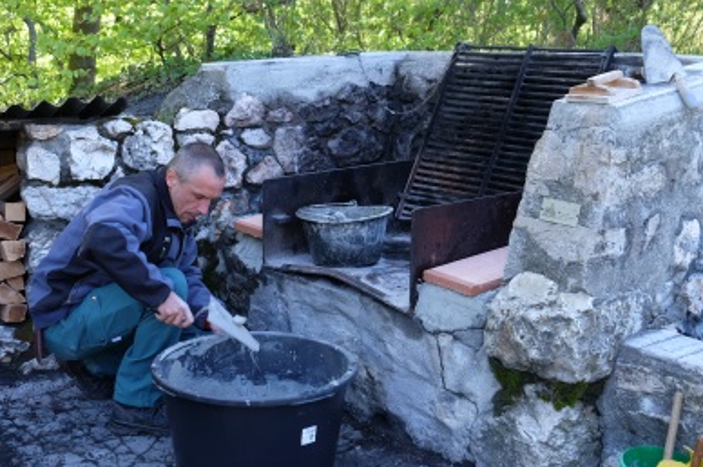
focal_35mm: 48
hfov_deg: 40.8
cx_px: 263
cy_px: 237
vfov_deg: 28.0
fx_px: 937
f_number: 4
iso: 200
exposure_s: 1/60
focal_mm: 20.8
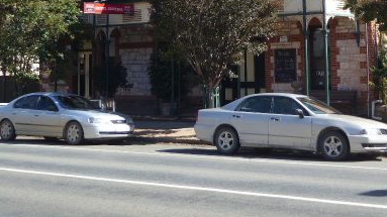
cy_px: 2
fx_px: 728
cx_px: 222
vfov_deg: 16.6
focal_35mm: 71
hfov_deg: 29.7
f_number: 3.7
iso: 80
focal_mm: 6.7
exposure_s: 1/320
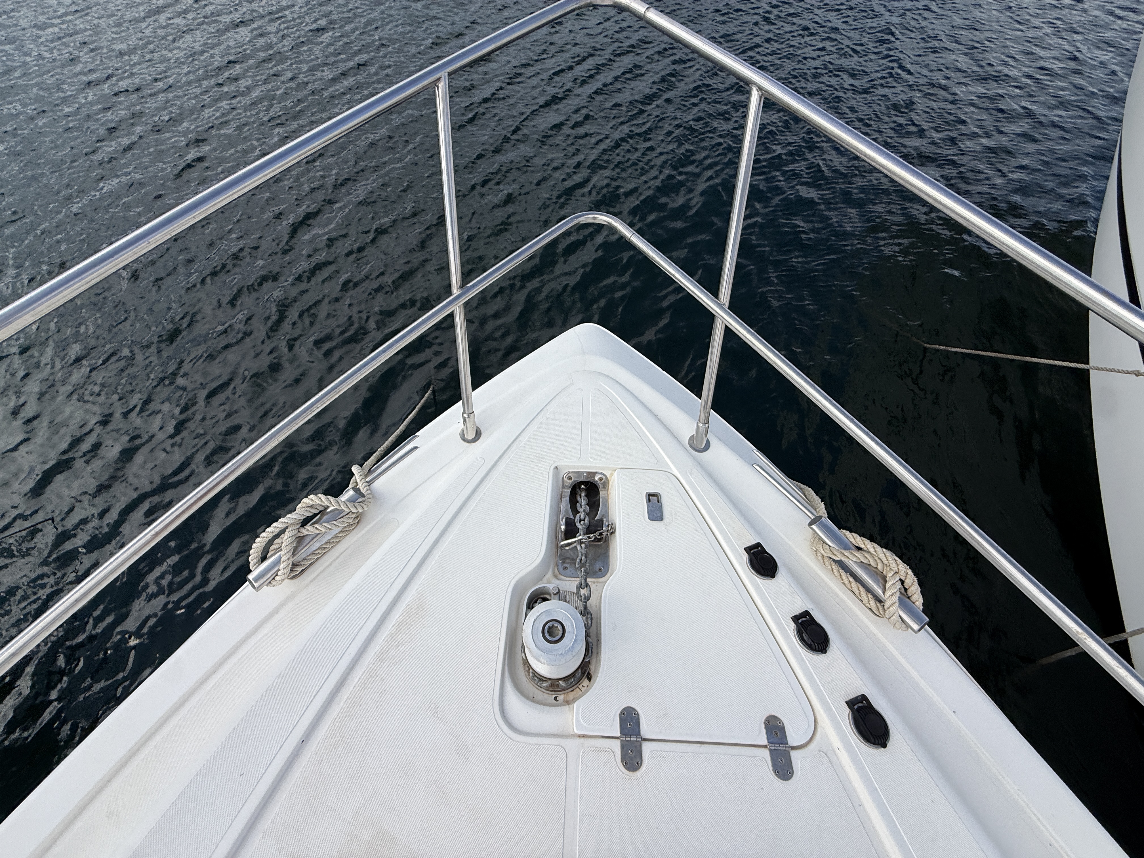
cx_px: 572
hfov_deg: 102.1
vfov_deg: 85.7
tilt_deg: -60.0
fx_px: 463
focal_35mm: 14
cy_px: 429
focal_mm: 2.22
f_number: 2.2
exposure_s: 1/2841
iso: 50
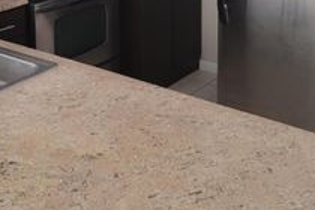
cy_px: -50
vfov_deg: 20.3
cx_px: 123
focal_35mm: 62
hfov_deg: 32.3
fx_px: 542
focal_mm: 7
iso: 320
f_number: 1.8
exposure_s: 1/39
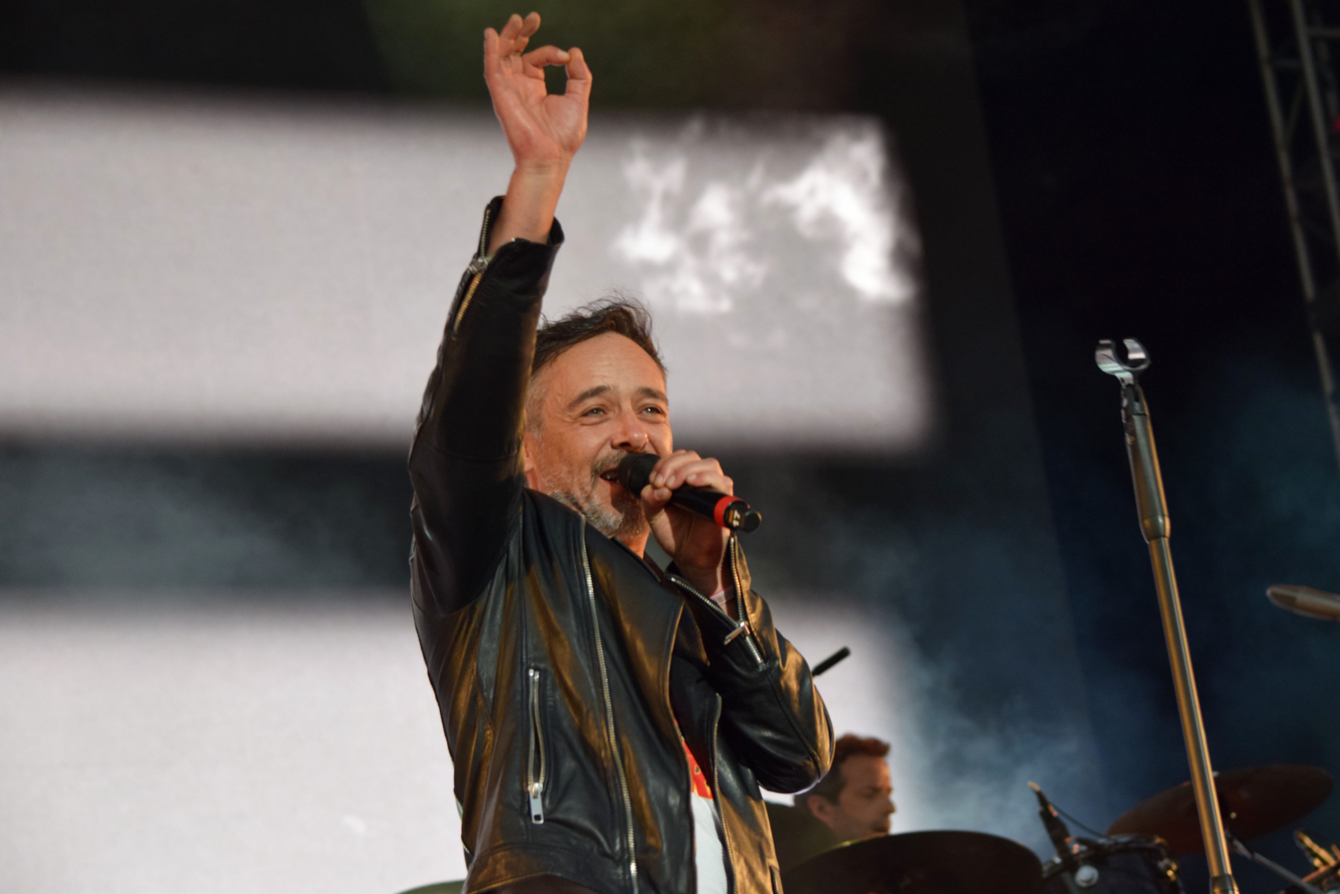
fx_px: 4467
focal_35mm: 120
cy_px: 447
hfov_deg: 17.1
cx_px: 670
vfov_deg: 11.4
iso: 800
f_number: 4.5
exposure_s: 1/60
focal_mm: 80
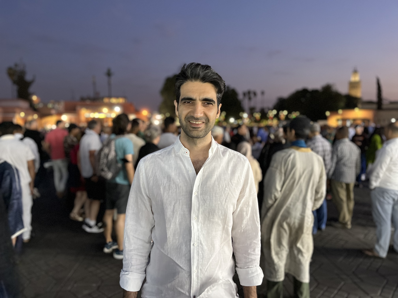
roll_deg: +0.4
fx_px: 299
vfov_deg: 53.1
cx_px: 199
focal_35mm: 26
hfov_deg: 67.3
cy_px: 149
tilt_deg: -5.9
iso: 500
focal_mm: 5.1
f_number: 1.6
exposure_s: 1/33
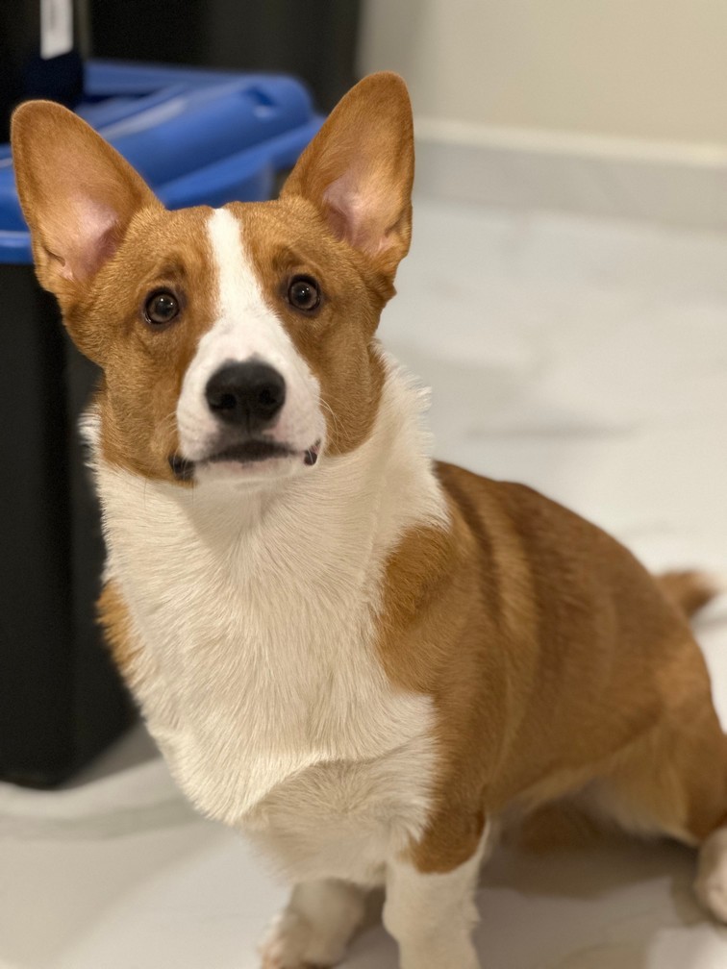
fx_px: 2156
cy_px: 484
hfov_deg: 19.1
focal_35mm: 77
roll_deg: -0.4
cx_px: 364
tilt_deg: -21.0
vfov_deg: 25.3
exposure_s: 1/26
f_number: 2.8
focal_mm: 9
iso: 400
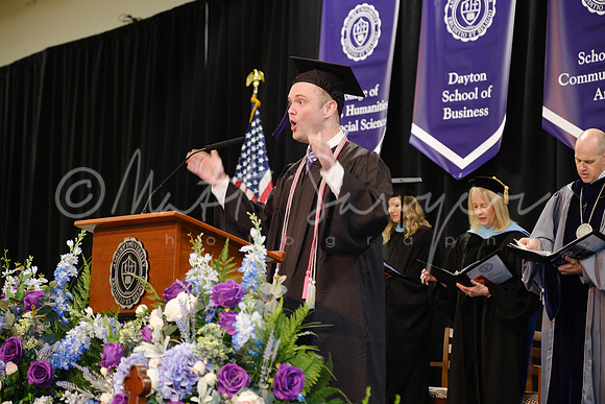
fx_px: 1227
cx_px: 302
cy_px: 202
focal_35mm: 73
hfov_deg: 27.7
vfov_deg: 18.7
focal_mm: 48.5
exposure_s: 1/100
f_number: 3.2
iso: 1250
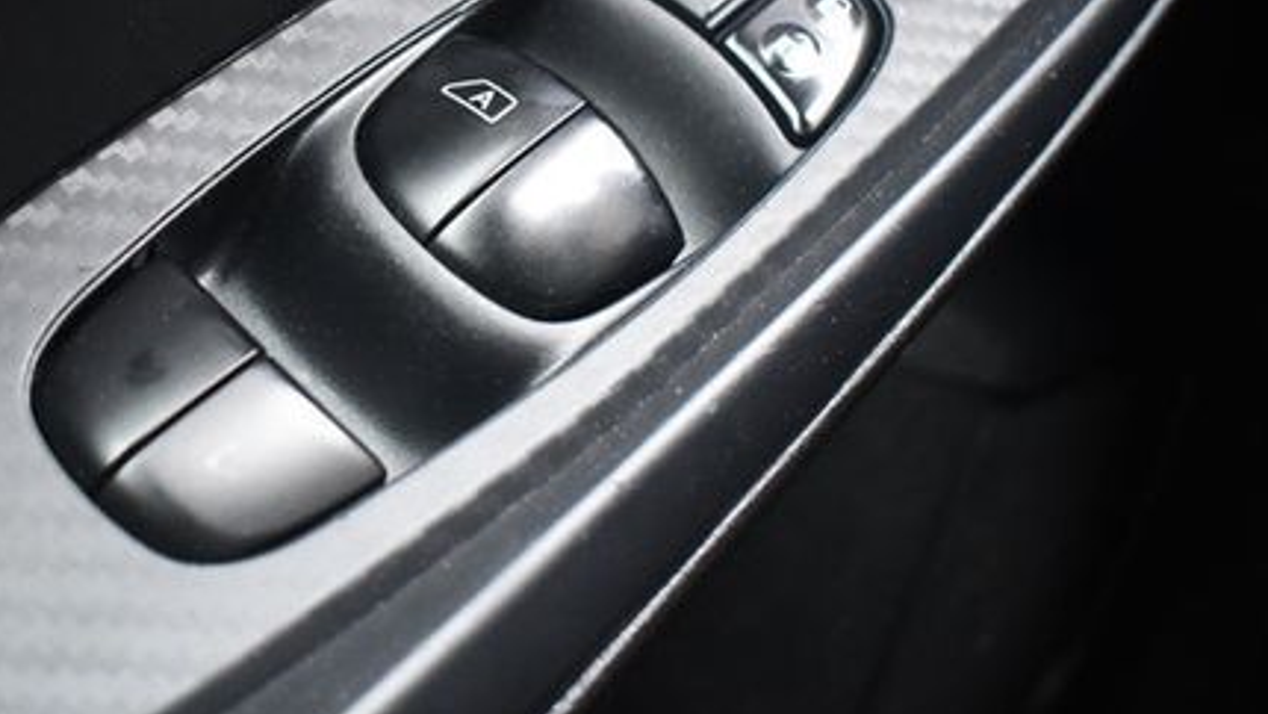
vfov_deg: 17.8
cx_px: 548
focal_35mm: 67
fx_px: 2253
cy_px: 130
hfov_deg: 31.4
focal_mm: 29
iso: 2800
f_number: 4.2
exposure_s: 1/125
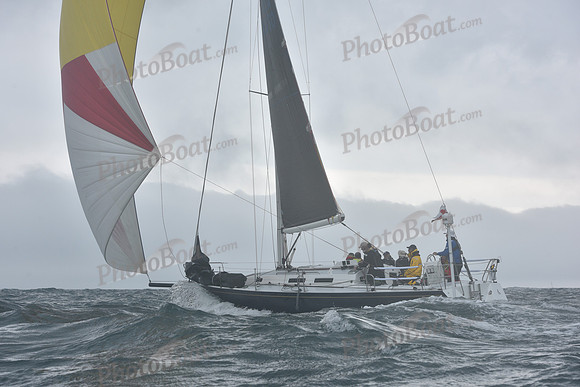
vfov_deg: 19.5
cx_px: 290
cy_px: 194
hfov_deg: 28.8
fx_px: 1128
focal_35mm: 70
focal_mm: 70
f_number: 8
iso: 320
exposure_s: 1/800
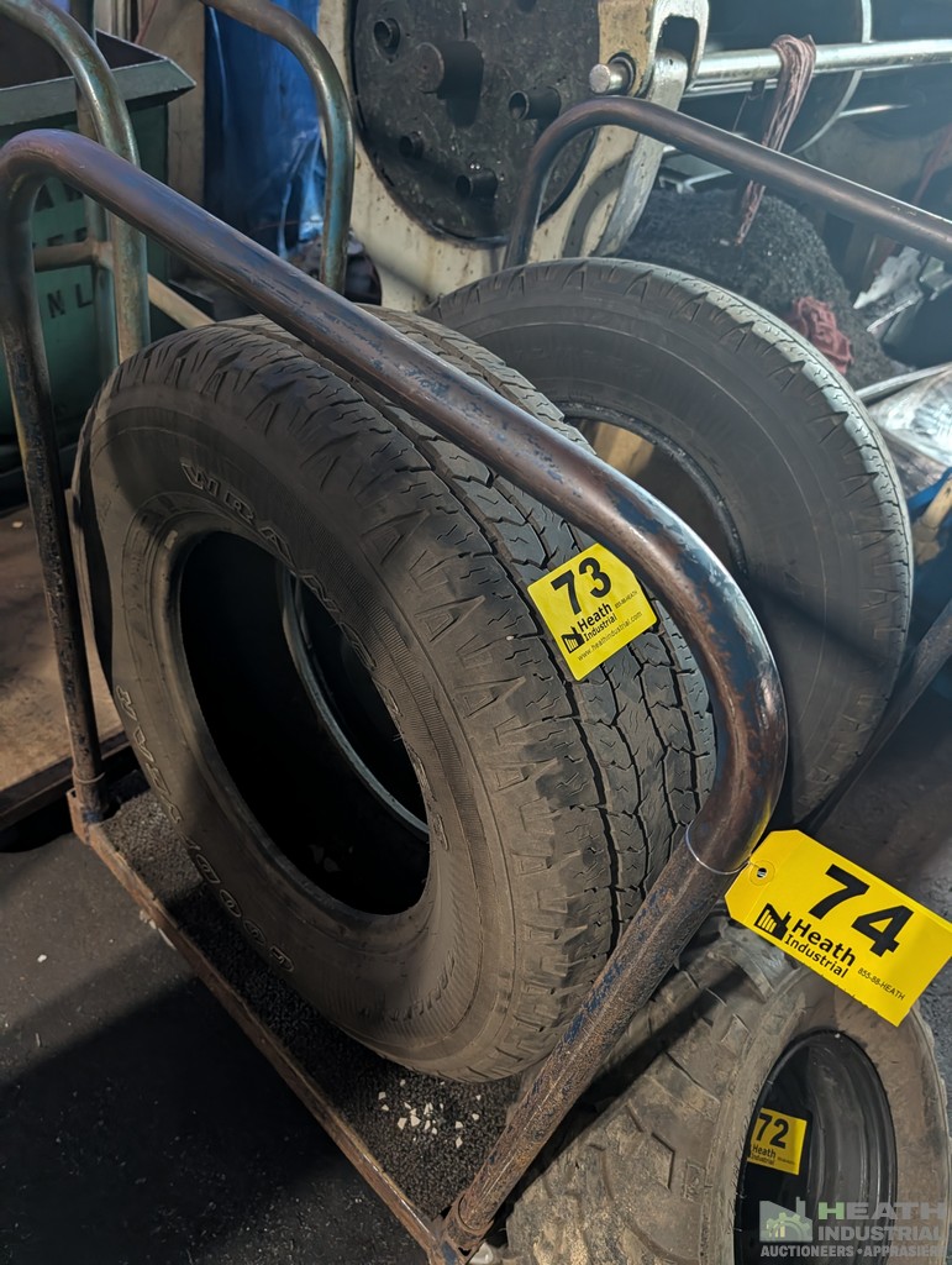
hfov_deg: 56.9
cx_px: 476
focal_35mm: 24
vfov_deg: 71.5
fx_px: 878
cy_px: 632
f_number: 1.68
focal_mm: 6.9
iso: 590
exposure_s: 1/78.4
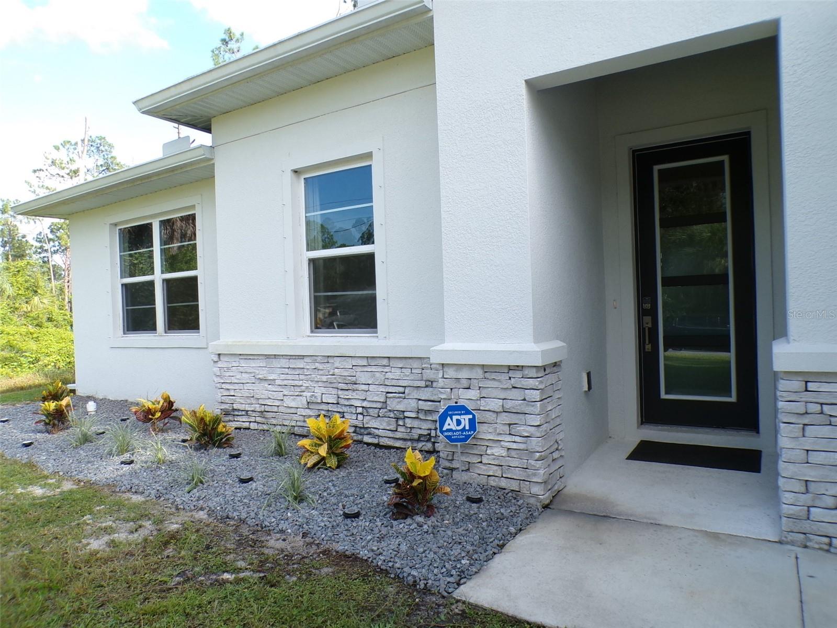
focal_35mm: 24
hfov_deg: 71.6
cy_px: 314
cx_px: 418
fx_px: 580
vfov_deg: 56.8
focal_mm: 4.3
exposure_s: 1/160
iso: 100
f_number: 4.4
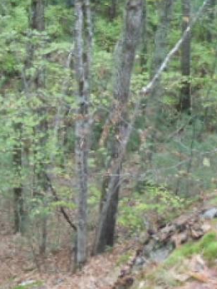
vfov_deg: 17.7
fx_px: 927
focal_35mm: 111
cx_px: 21
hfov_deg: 13.2
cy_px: 108
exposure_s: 1/80
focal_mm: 6
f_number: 3.5
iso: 400
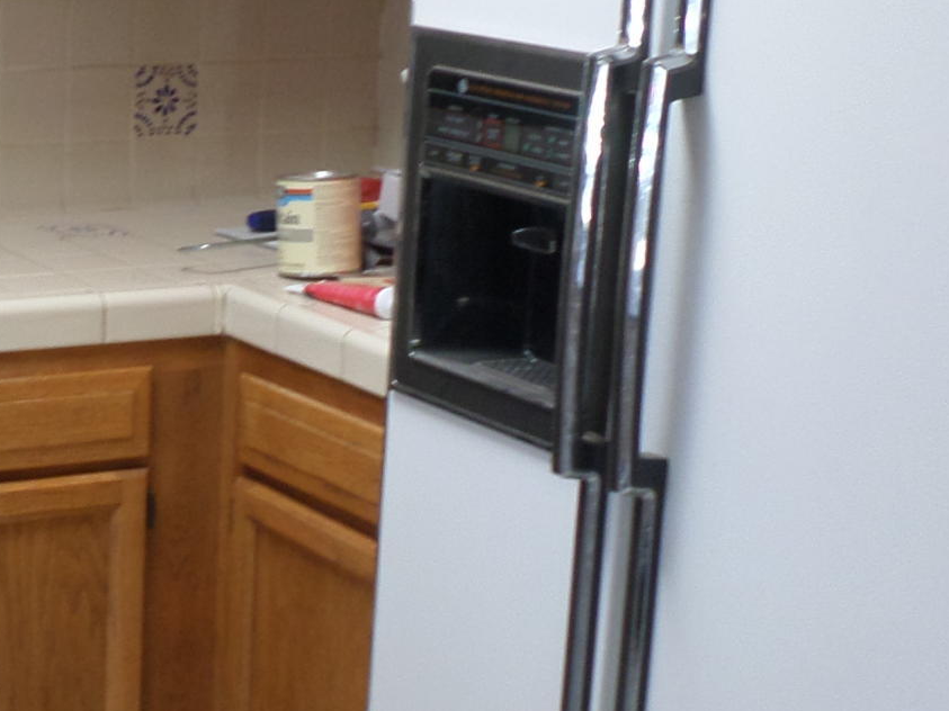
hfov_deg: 21.2
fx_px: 2440
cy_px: 471
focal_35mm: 89
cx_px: -3
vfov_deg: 16.6
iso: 80
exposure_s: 1/45
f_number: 2.5
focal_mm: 4.5
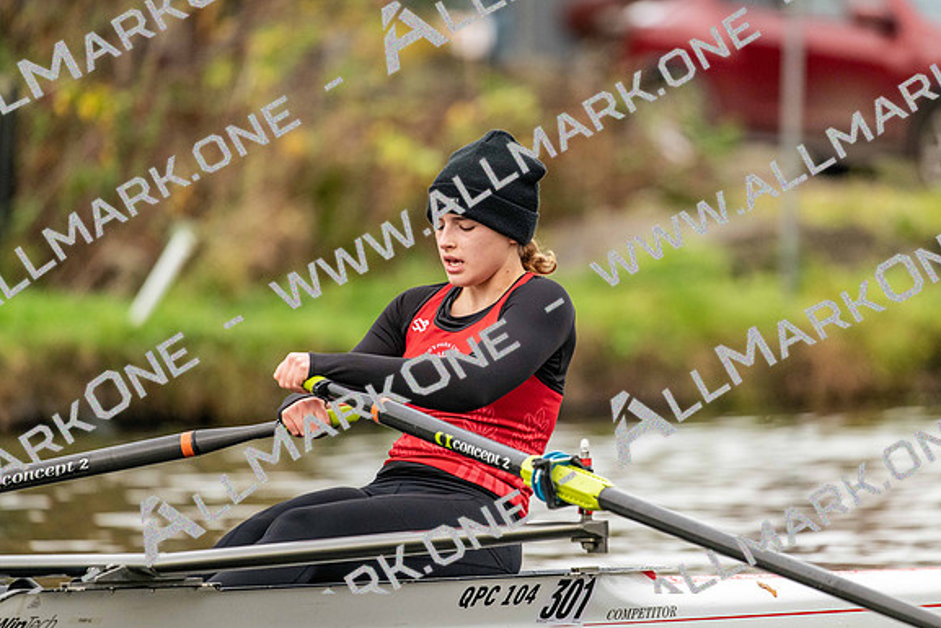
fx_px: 10510
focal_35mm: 402
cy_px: 314
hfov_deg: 5.1
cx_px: 471
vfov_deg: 3.4
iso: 2800
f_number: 4.5
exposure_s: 1/2500
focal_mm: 400
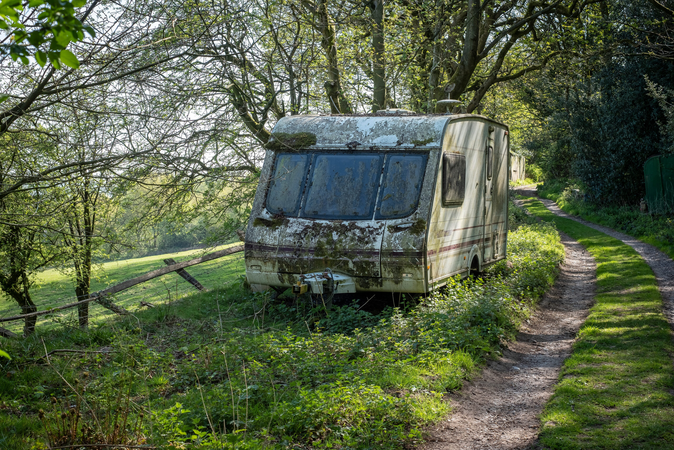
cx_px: 337
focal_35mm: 53
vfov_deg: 25.5
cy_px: 225
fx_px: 992
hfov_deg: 37.5
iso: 200
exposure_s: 1/140
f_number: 6.4
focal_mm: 35
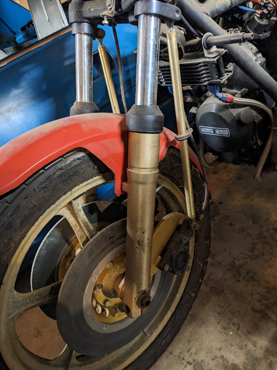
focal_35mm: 27
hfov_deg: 51.4
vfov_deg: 65.3
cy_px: 185
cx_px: 138
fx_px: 288
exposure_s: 1/24
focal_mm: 4.38
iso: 477
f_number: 1.73
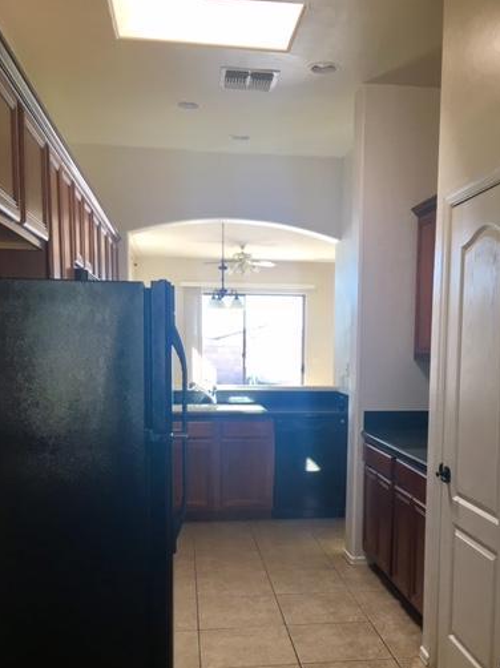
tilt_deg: -5.8
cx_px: 293
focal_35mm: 37
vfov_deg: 49.6
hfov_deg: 38.5
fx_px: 713
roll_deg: -0.4
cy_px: 422
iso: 25
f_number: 2.2
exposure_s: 1/30
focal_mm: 4.15
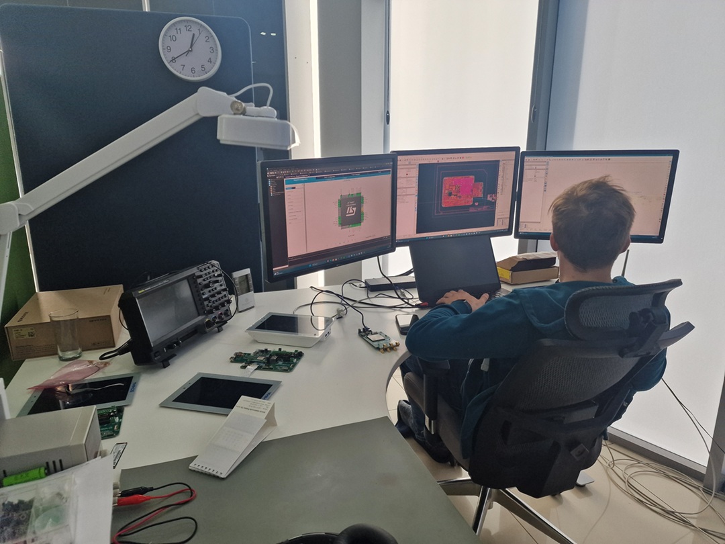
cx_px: 362
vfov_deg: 58.9
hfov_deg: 73.9
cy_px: 272
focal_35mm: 23
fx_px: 482
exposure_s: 1/180
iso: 50
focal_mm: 6.4
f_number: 1.8
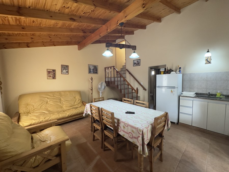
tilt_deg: -3.2
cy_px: 86
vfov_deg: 85.7
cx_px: 114
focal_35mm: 14
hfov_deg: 102.1
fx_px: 93
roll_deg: +0.7
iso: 320
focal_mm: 2.22
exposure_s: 1/84
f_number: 2.2
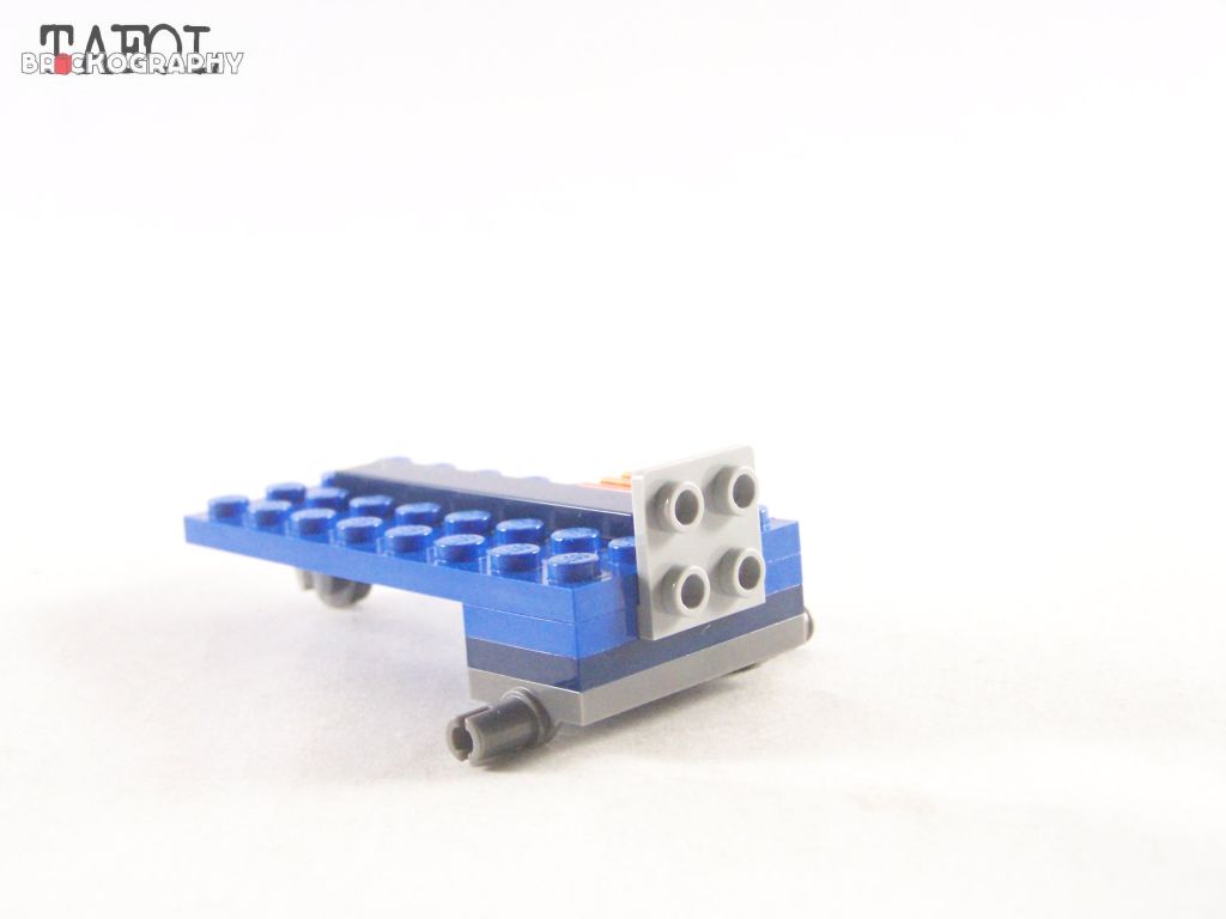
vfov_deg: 24.8
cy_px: 460
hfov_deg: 32.7
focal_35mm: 59
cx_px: 613
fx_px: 2090
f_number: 3.1
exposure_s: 1/60
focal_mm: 9.8
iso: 400
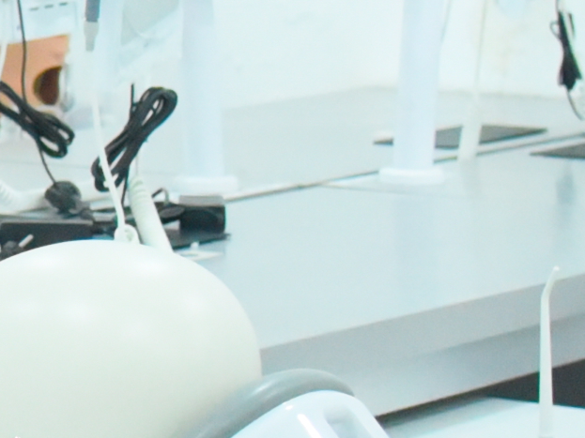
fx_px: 3531
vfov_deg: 7.1
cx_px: -594
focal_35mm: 209
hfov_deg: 8.9
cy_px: 72
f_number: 4.5
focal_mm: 30
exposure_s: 1/400
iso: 8000
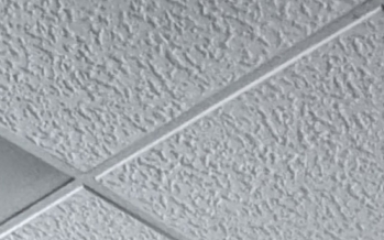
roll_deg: +0.1
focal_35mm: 109
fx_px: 1141
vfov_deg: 8.2
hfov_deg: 17.5
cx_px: -165
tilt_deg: -1.6
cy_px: 897
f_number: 2.2
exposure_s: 1/17
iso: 3200
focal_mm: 2.22
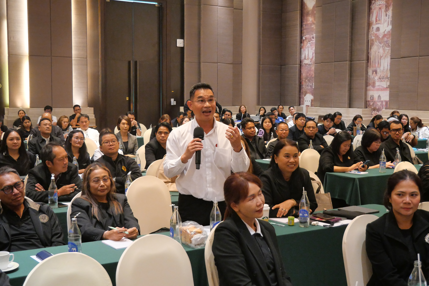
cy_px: 143
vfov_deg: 29.9
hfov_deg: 43.6
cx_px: 214
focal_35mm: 45
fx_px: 537
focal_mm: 22
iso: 3200
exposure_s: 1/60
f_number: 4.2
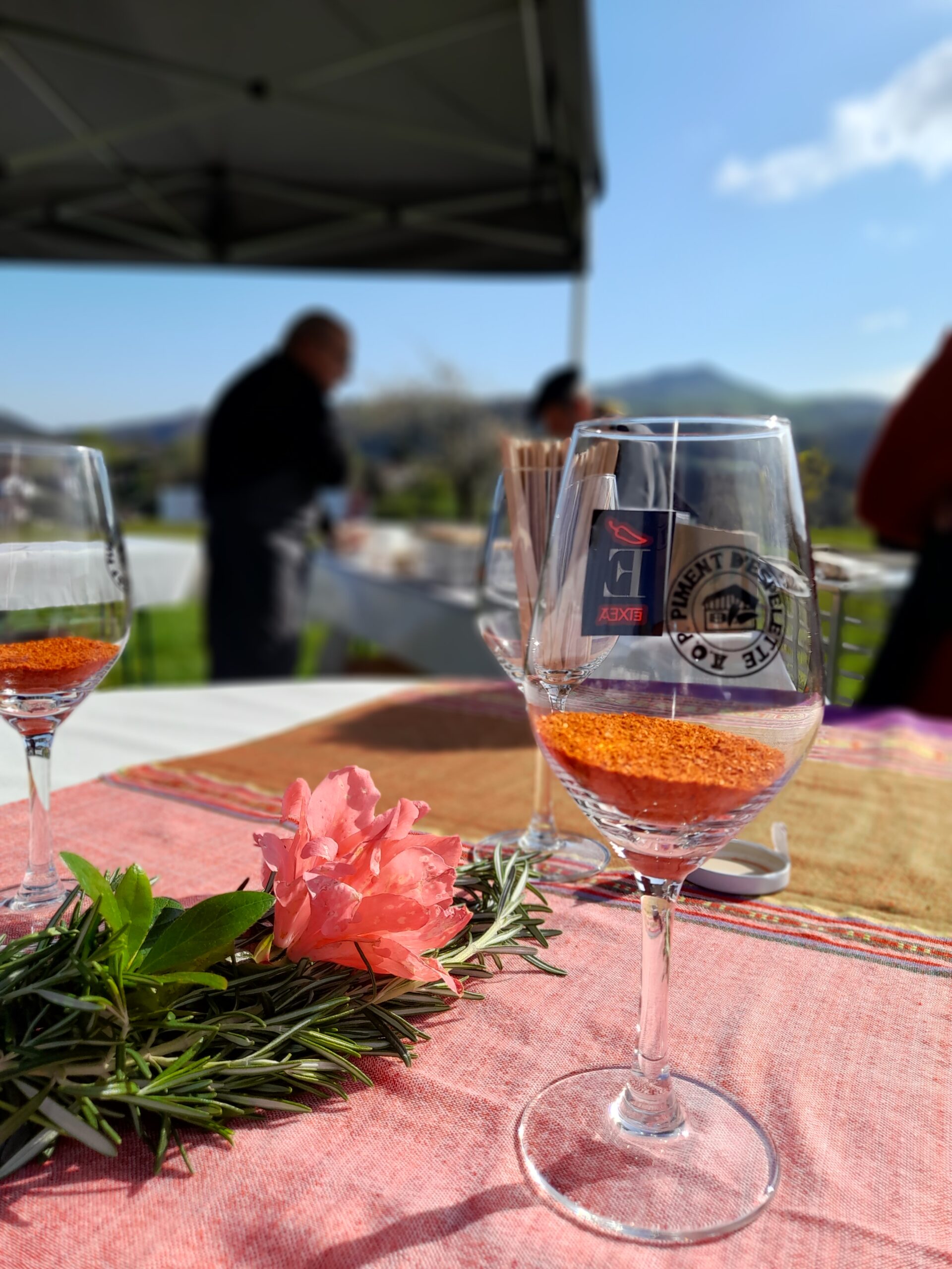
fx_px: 917
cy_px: 634
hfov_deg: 54.9
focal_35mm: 25
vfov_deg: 69.4
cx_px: 476
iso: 20
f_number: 2
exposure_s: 1/840
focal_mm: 4.6
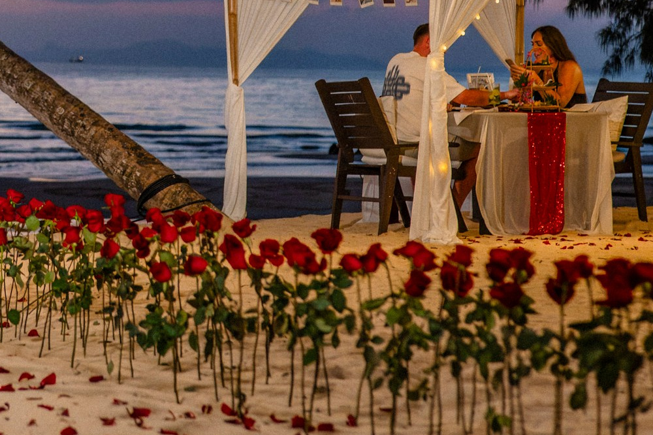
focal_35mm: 115
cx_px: 35
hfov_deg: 17.5
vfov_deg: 11.8
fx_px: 2085
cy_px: -13
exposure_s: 1/200
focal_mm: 50
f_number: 2.5
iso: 6400
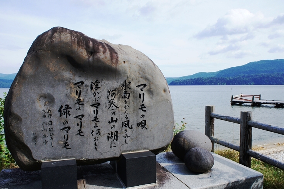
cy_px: 95
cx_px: 142
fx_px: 221
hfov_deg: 65.5
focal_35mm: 28
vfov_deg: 46.3
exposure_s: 1/125
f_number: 13
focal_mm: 18
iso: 200
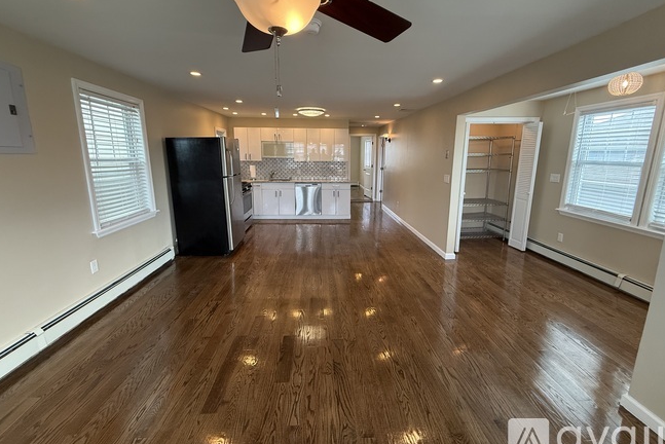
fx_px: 277
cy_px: 202
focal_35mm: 15
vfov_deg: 77.2
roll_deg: -1.0
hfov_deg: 100.4
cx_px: 331
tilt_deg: -10.2
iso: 250
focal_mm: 2.22
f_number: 2.2
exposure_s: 1/120
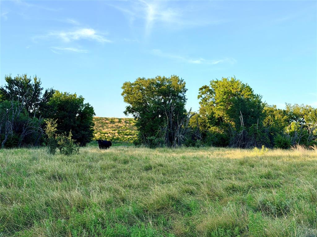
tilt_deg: +3.7
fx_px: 440
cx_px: 158
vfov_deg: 30.3
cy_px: 118
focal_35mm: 48
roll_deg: +0.0
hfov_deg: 39.7
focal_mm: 6.76
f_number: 1.78
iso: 64
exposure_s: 1/1642
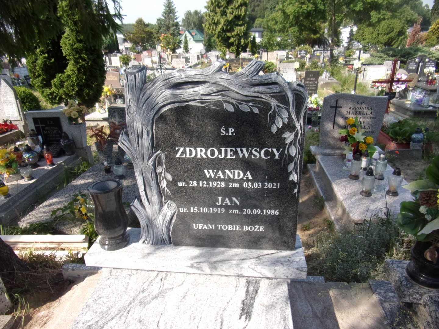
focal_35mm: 24
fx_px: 304
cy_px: 164
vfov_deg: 56.8
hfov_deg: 71.6
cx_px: 220
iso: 80
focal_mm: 4.3
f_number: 3.3
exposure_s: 1/550
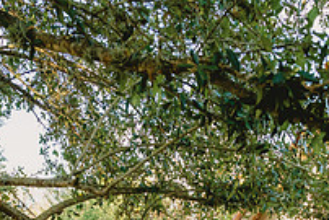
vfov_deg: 18.0
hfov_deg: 29.2
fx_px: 631
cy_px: 314
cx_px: 168
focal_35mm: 69
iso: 800
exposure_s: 1/800
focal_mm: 24
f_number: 4
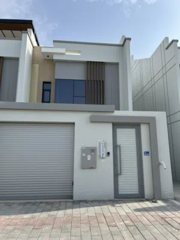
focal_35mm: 26
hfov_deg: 53.1
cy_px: 120
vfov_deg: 67.3
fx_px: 180
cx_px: 90
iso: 50
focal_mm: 5.1
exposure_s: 1/2825
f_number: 1.6
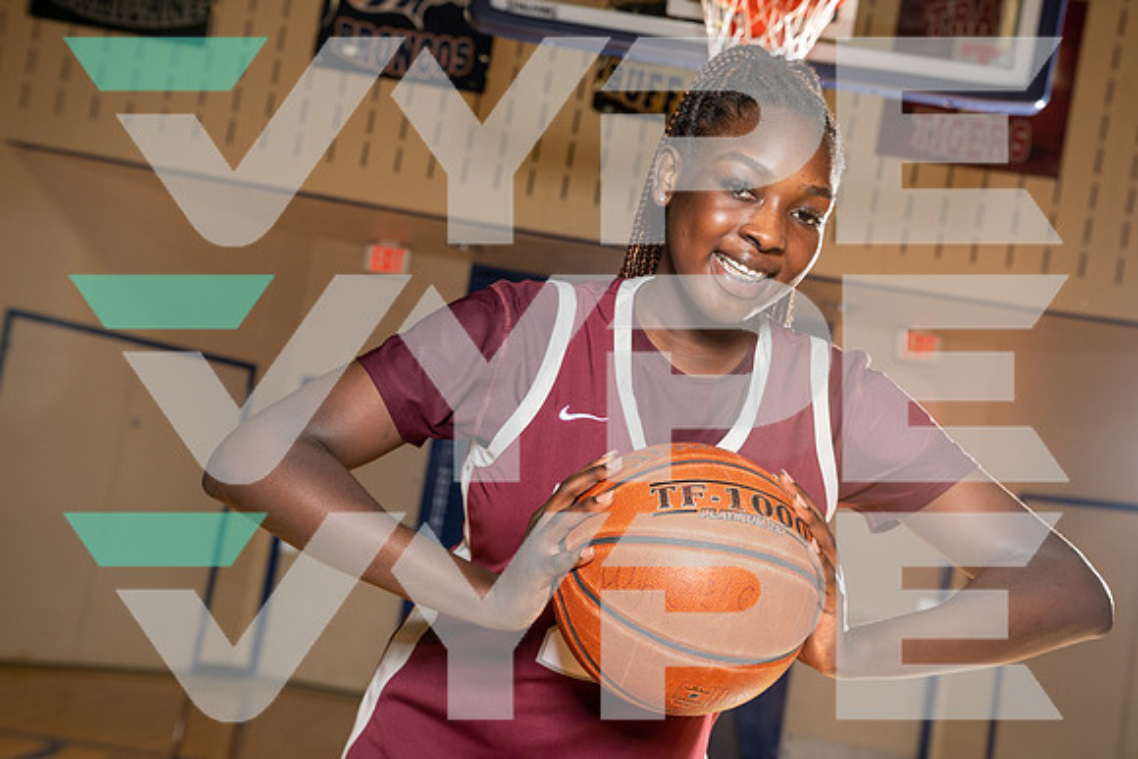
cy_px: 380
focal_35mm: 51
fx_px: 1612
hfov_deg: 38.9
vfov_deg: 26.5
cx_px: 569
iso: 640
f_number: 5.6
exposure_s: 1/250
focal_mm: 51
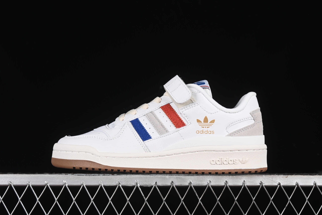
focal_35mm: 75
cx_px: 161
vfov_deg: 18.2
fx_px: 671
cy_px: 108
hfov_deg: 27.0
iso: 160
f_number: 8
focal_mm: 50
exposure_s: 1/100
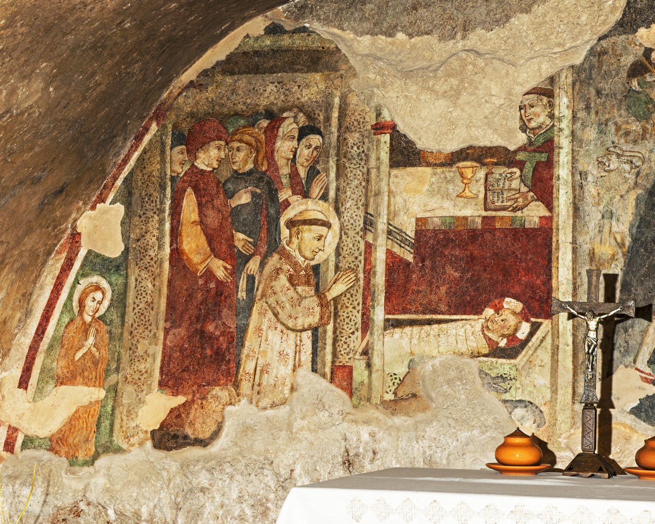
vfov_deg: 19.4
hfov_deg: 24.1
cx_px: 276
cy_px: 262
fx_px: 1531
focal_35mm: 79
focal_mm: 70
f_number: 8
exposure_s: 1/160
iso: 100
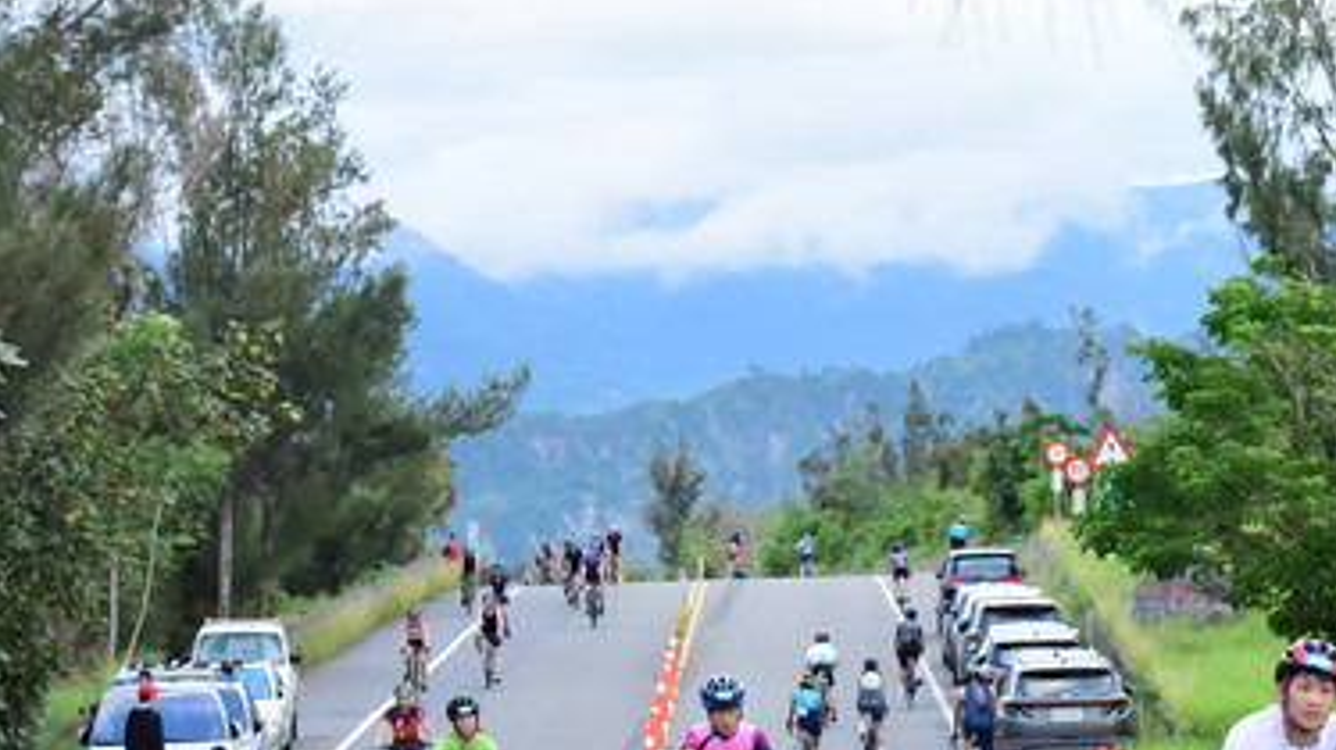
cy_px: 716
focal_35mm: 201
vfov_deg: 6.0
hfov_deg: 10.6
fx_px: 7117
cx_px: 1272
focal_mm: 92
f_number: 11
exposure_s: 1/2000
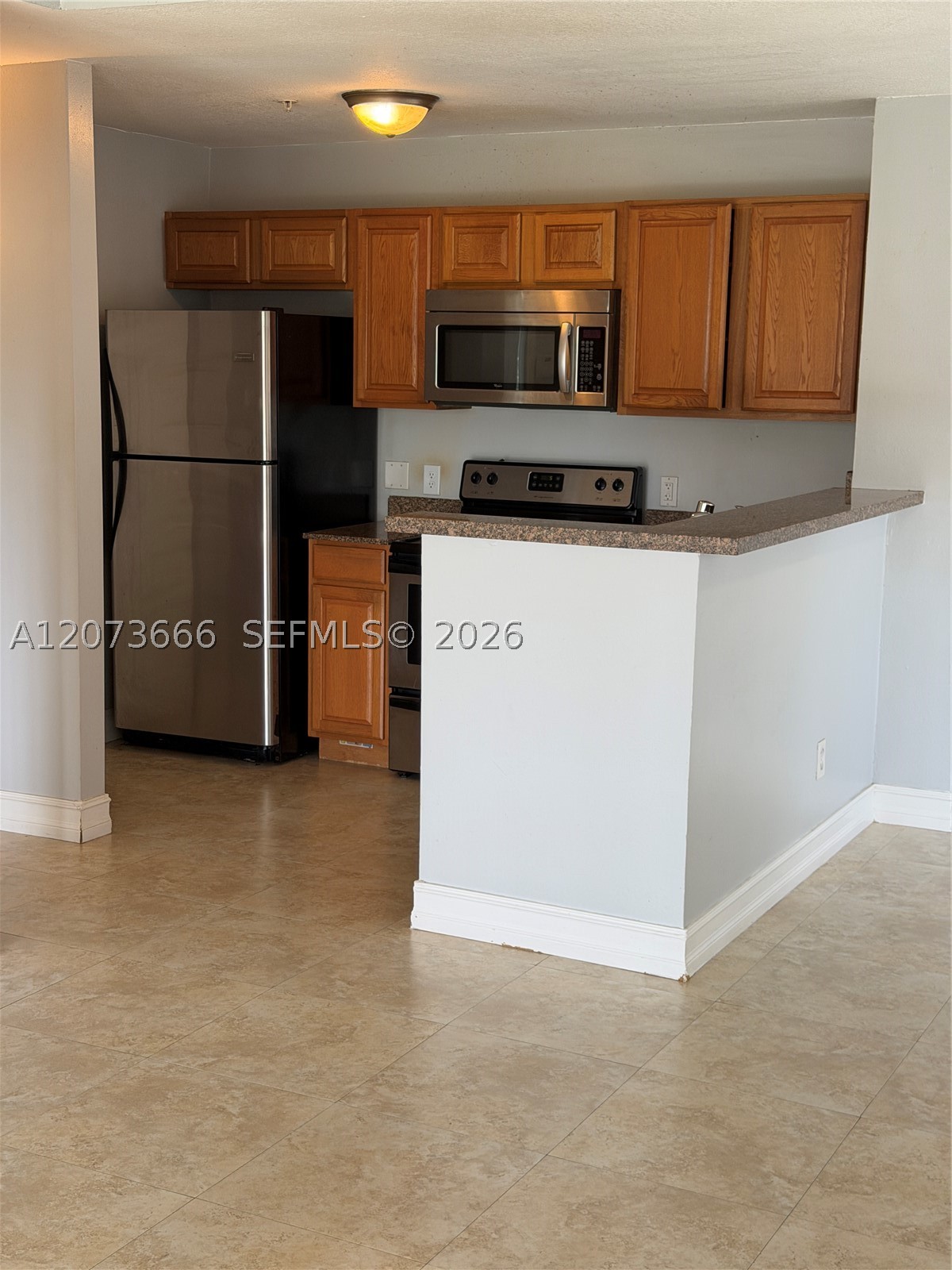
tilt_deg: -9.2
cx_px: 476
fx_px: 1760
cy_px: 635
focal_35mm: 48
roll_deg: -1.4
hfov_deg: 30.3
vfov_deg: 39.7
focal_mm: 6.76
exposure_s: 1/120
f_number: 1.78
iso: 80
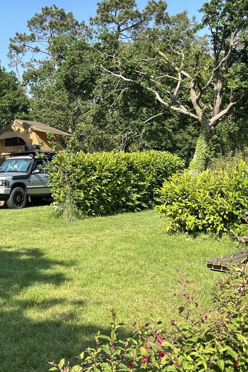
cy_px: 132
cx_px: 35
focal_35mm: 50
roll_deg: +0.9
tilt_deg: +2.5
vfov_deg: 39.2
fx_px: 517
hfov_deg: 26.3
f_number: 1.5
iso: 50
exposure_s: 1/2083
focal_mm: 5.7
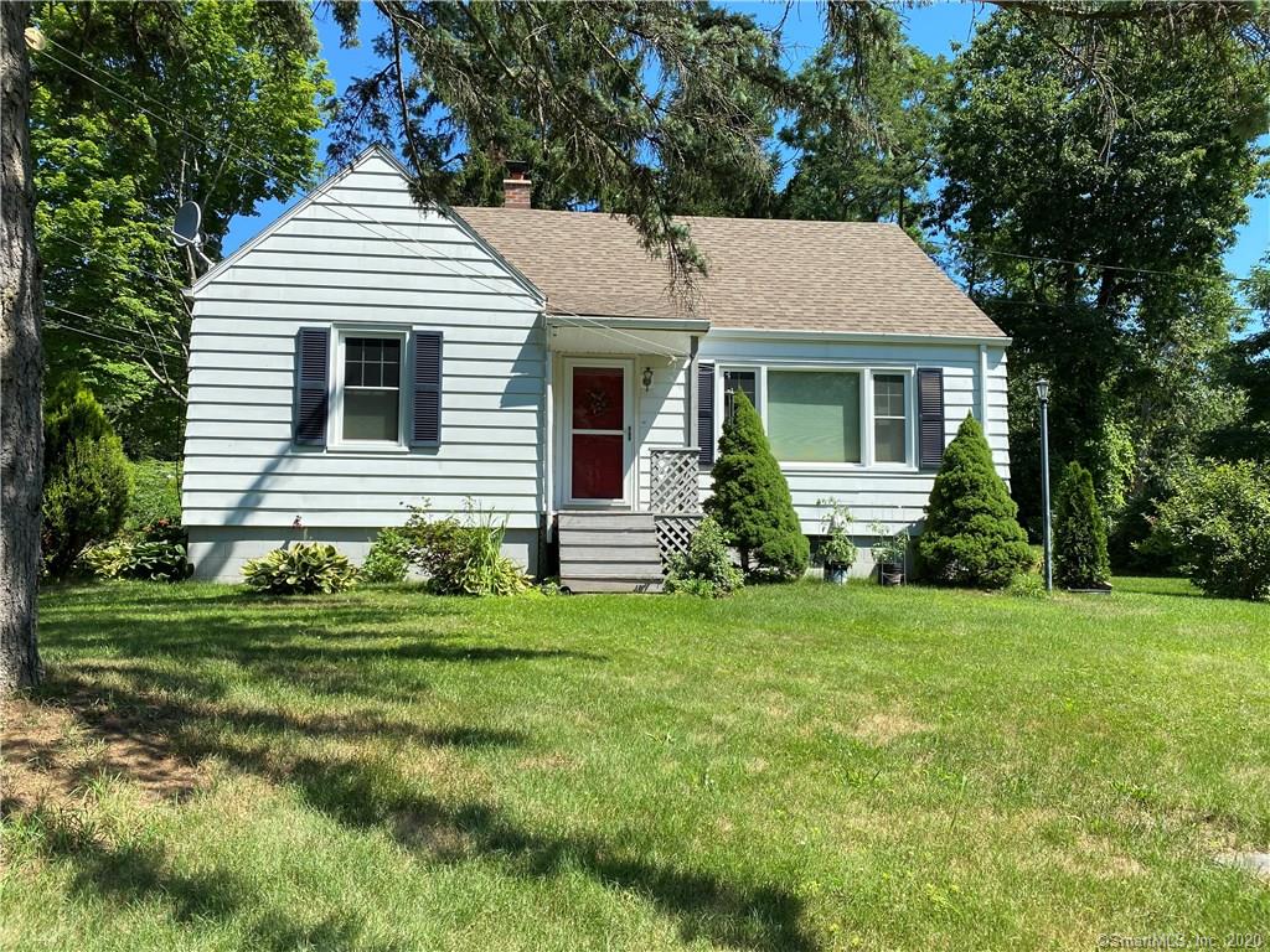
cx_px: 635
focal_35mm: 26
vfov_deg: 53.1
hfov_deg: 67.3
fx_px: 954
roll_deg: -0.4
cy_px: 476
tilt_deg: +5.3
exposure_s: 1/1701
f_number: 1.8
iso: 32
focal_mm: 4.25
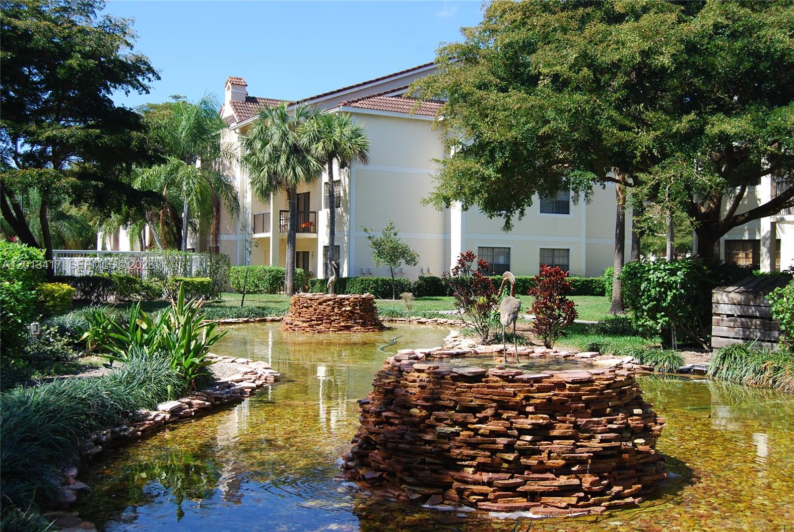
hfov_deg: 49.5
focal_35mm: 39
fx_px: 862
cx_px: 397
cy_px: 266
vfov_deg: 34.3
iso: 100
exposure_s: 1/200
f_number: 7.1
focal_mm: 26
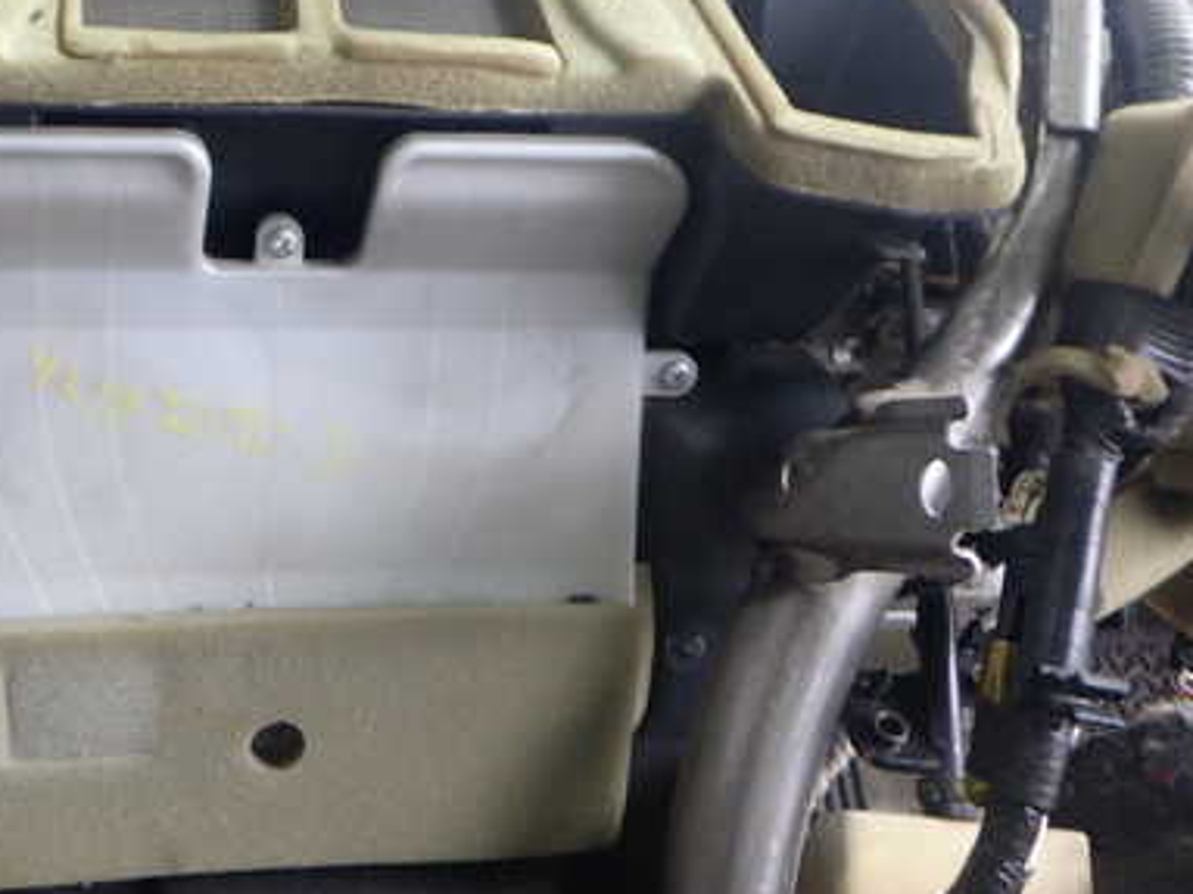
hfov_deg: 39.1
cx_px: 265
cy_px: 411
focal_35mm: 47
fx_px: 1619
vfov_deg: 30.8
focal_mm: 5.4
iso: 200
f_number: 2.3
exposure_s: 1/100
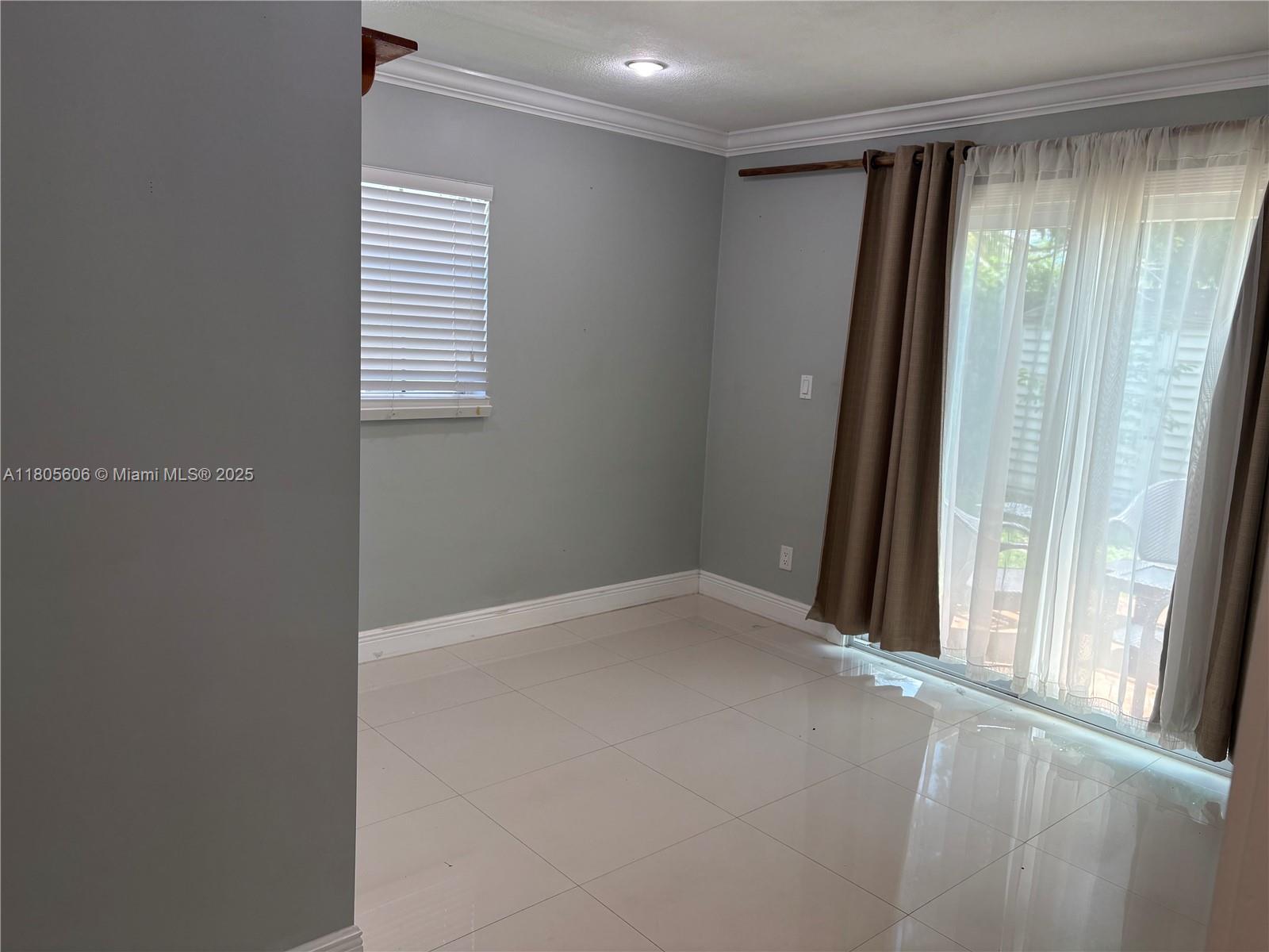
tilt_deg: -8.7
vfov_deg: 53.1
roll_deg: -2.6
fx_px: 953
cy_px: 476
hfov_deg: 67.3
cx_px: 634
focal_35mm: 26
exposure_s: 1/127
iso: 40
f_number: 1.6
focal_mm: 5.96
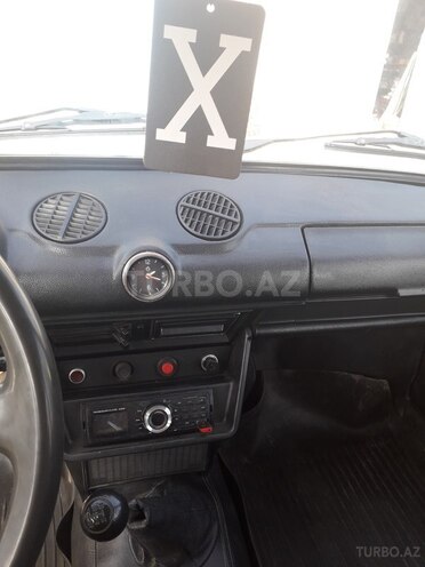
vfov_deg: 65.3
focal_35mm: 27
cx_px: 212
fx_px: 442
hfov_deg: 51.4
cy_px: 284
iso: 40
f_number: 1.9
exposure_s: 1/100
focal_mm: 3.6
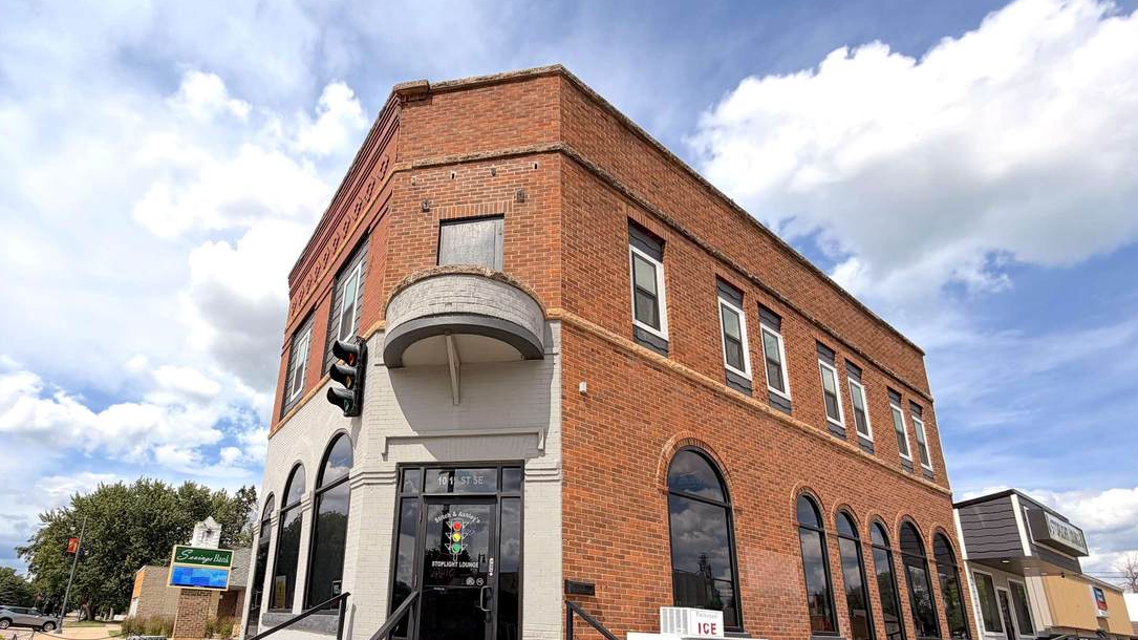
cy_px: 471
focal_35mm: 18
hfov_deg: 91.9
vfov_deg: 58.2
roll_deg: -2.4
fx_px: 543
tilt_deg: +16.0
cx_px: 478
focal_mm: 2.22
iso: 20
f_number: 2.2
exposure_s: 1/1534
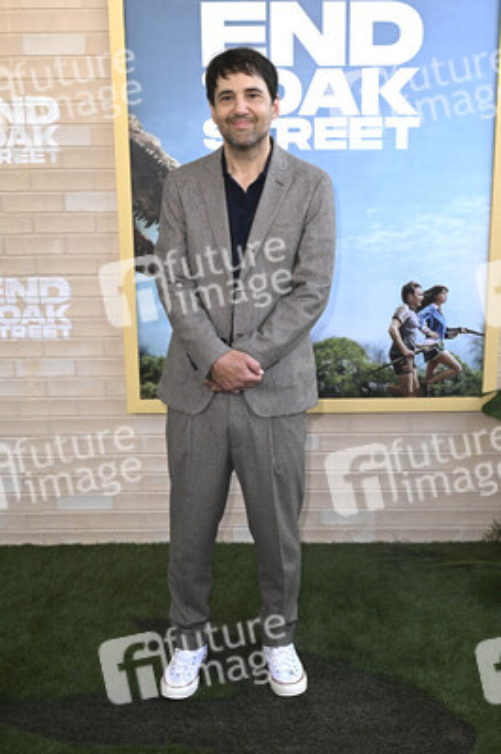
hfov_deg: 32.6
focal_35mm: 41
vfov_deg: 47.4
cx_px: 250
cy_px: 377
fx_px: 857
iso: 640
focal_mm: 41
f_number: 6.3
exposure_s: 1/250
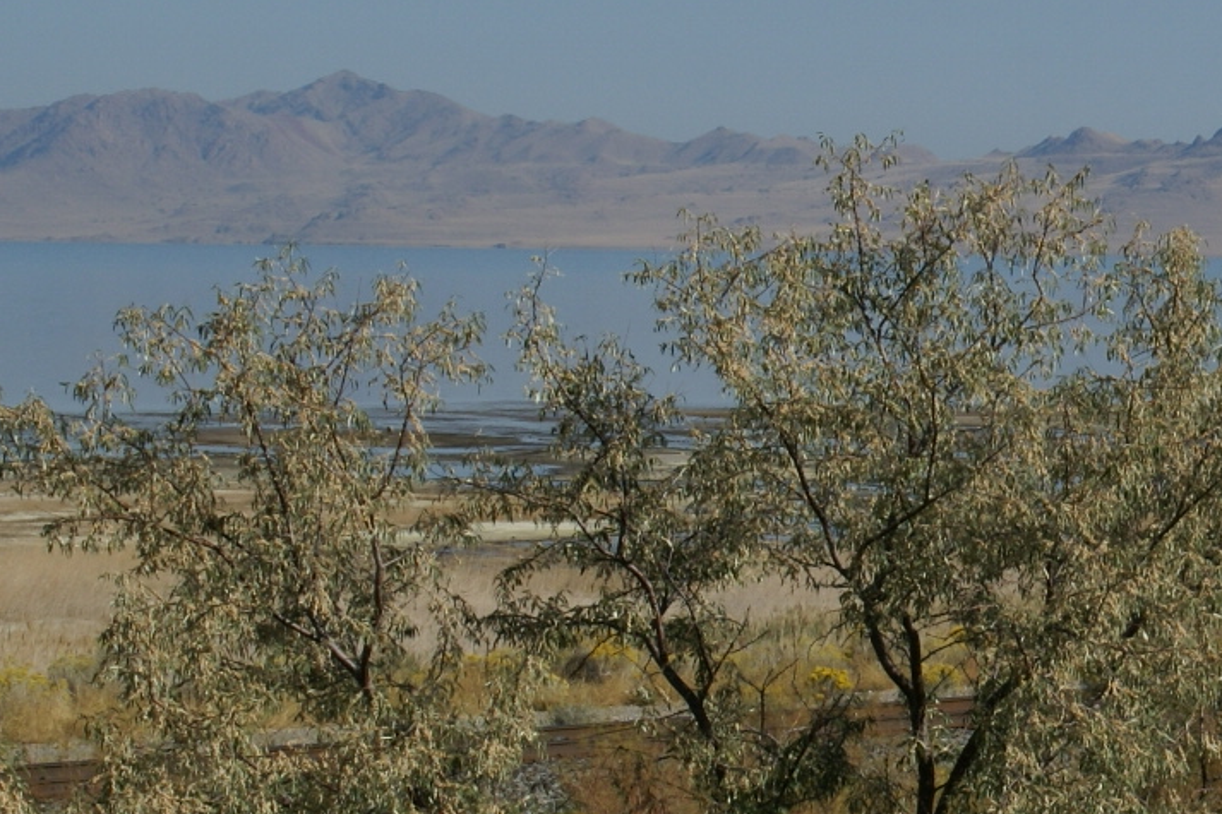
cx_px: 1508
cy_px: 346
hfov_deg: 10.0
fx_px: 6855
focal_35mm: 202
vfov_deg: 6.8
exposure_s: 1/250
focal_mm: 50
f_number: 13
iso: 100
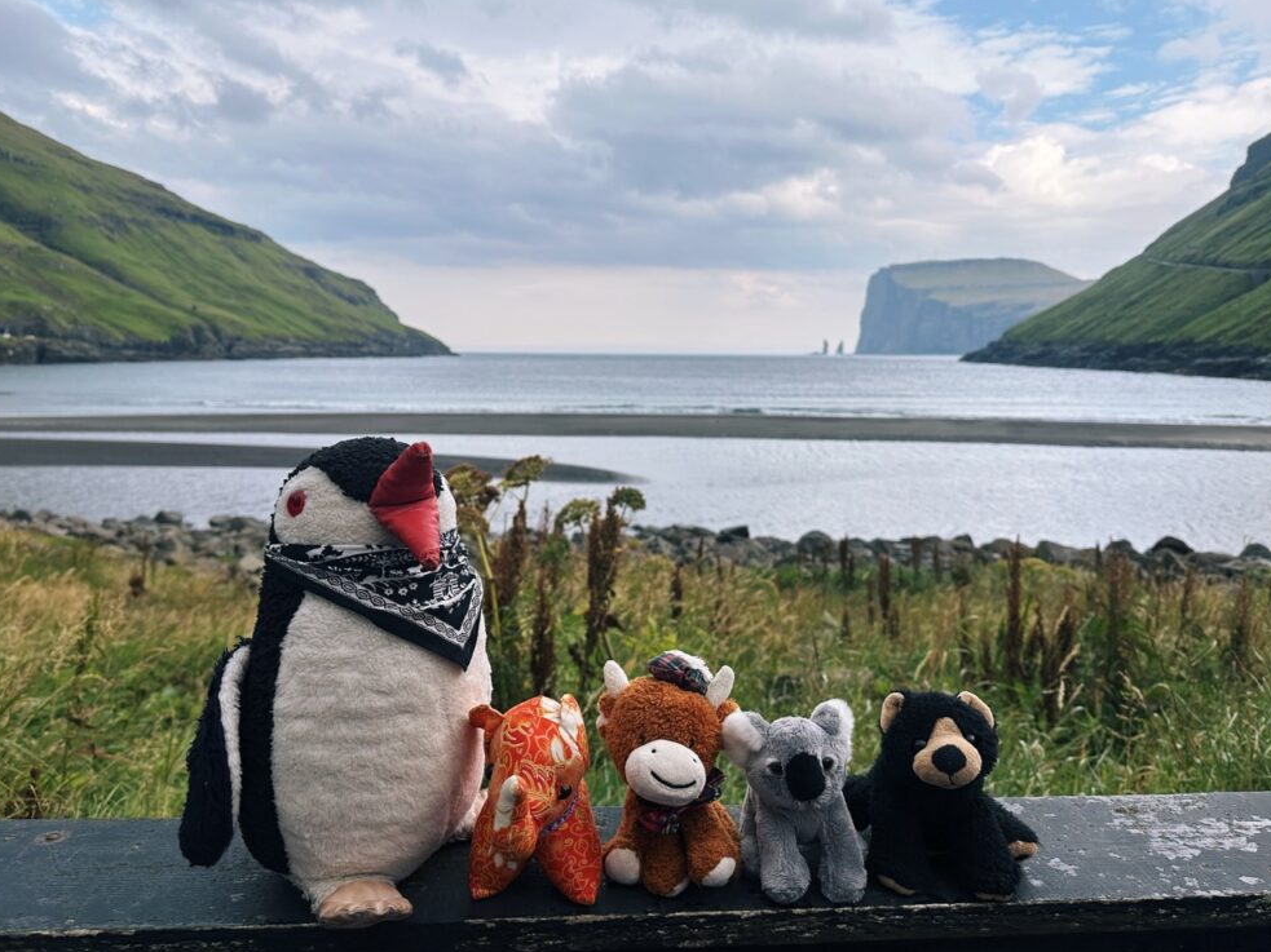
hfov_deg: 69.4
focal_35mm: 25
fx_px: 918
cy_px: 470
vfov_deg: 54.9
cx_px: 626
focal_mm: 6.86
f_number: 1.78
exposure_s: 1/2353
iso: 80
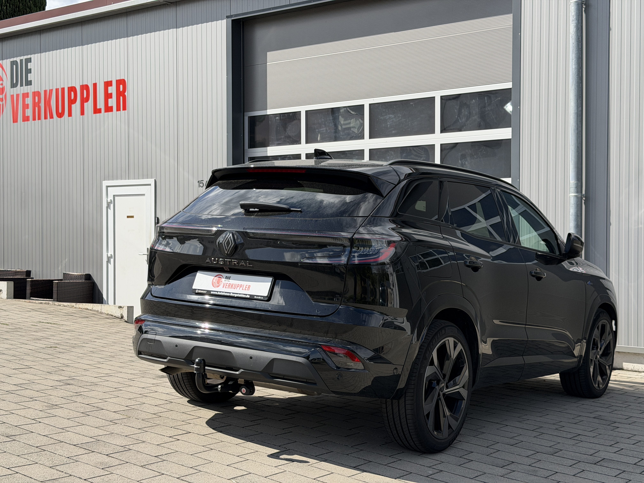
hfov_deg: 39.7
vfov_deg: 30.3
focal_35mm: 48
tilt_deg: -0.4
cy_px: 242
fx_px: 893
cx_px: 322
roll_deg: -0.6
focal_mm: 6.76
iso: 64
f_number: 1.78
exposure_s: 1/3891
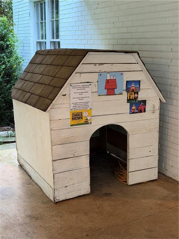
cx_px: 90
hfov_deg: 30.3
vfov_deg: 39.7
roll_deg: -0.7
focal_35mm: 48
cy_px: 120
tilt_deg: -12.8
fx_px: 331
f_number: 1.78
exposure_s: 1/40
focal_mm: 6.76
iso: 500
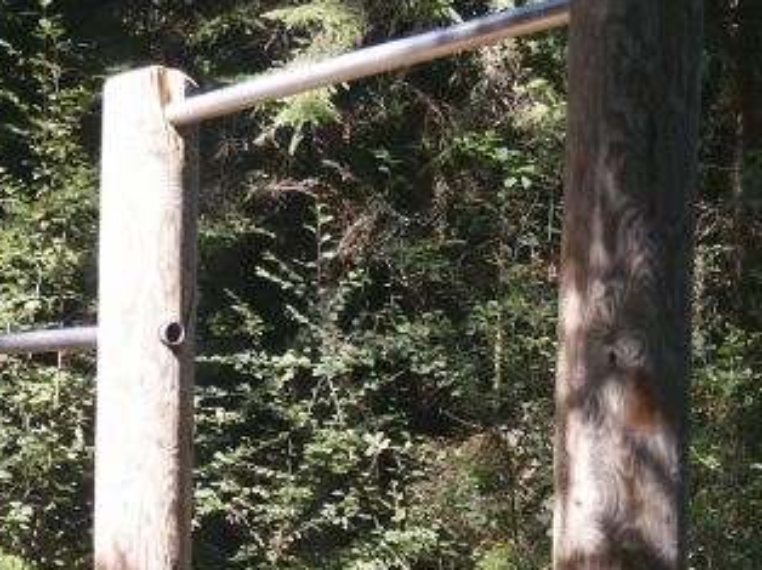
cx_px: 112
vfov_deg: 11.2
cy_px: 466
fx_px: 2903
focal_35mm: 132
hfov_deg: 14.8
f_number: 3.6
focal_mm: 14.35
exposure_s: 1/125
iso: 64
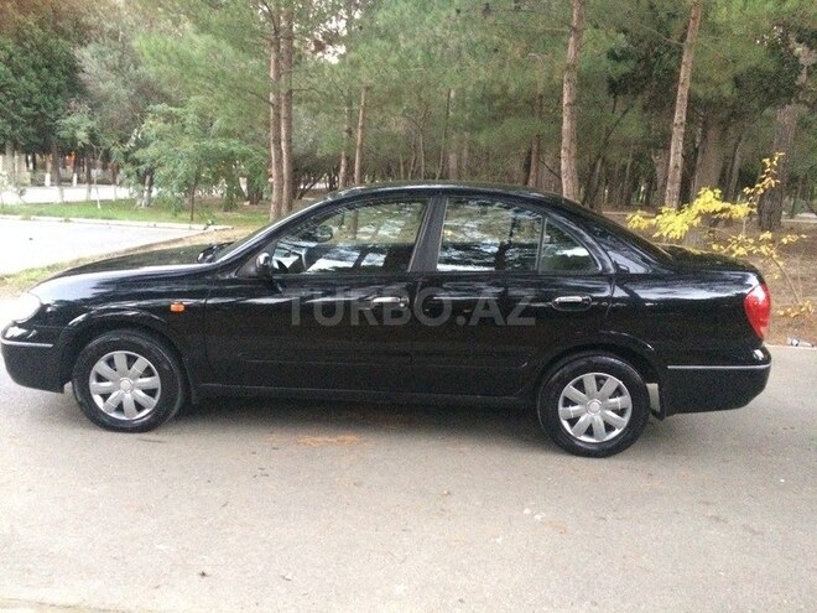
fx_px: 684
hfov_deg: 61.7
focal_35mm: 29
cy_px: 306
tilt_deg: -9.6
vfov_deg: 48.2
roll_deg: -5.2
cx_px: 408
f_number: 2.2
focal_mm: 4.15
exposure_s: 1/17
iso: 800
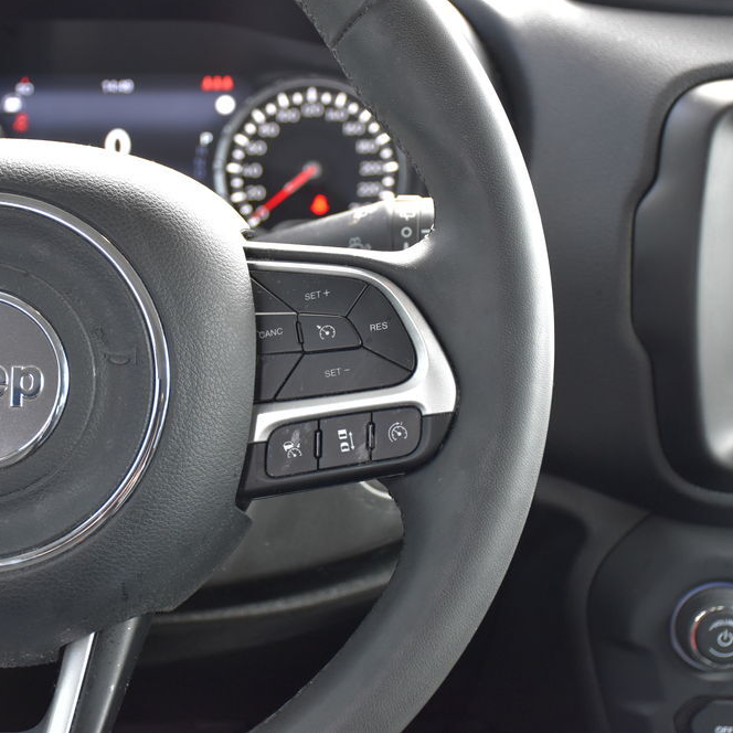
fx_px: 1749
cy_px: 366
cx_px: 306
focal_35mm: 73
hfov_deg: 23.6
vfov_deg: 23.7
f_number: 4.2
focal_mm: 38
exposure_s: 1/60
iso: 1000
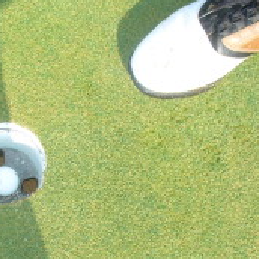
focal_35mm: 67
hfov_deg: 25.0
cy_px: 182
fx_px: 567
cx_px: 30
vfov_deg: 25.5
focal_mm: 6.1
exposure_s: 1/160
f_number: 5.6
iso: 80
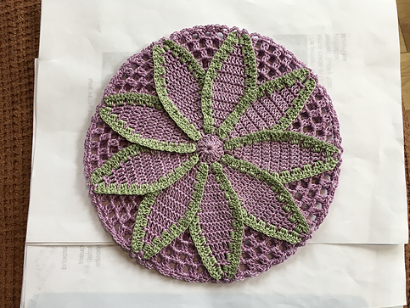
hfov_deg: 59.9
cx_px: 209
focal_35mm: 30
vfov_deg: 46.8
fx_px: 356
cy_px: 157
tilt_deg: -79.8
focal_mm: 4.15
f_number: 2.2
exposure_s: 1/33
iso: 32
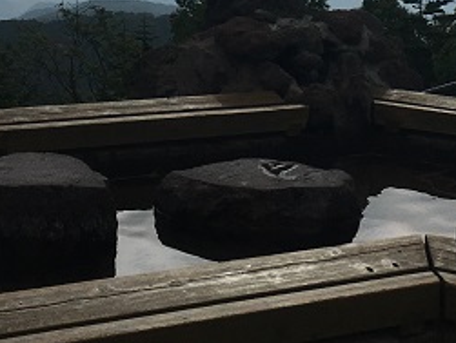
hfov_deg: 20.7
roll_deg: -1.3
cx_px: 322
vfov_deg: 14.8
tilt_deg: +0.6
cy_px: -148
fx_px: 1240
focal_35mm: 94
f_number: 2.2
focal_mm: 4.15
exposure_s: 1/8547
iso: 25
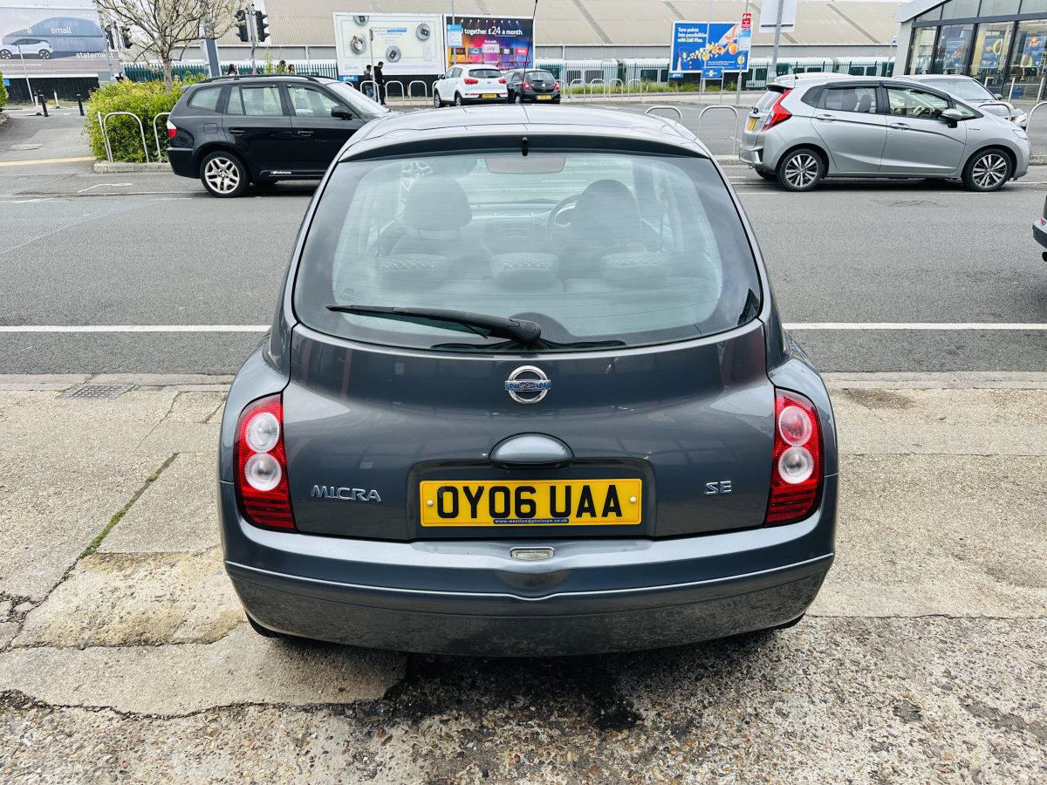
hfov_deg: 71.6
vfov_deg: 56.8
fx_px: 726
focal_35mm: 24
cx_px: 524
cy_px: 392
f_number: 1.78
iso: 80
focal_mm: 6.86
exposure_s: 1/121
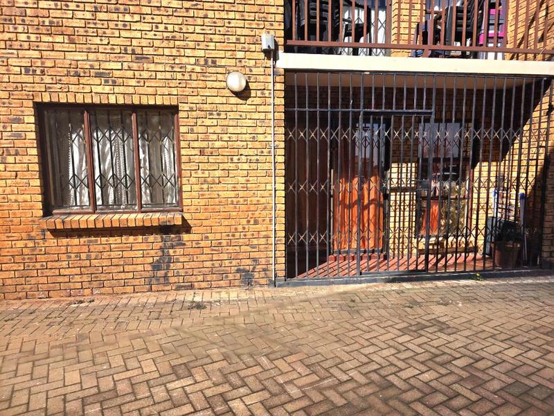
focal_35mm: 23
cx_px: 277
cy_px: 208
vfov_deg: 58.9
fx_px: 368
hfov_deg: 73.9
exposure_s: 1/5000
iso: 80
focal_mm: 6.3
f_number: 1.7
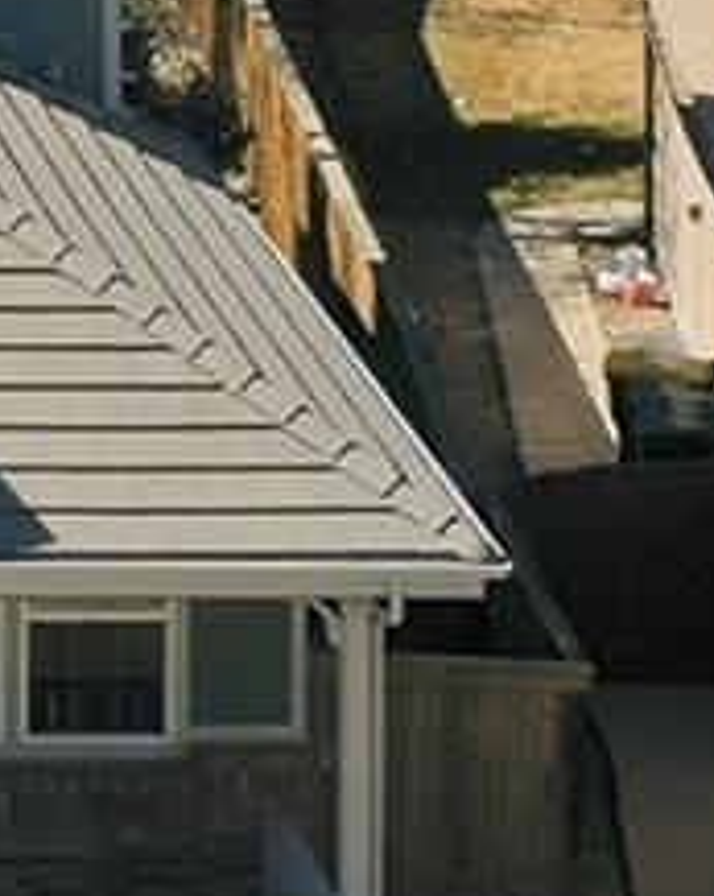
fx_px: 5135
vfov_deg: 9.9
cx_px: -1007
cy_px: -12
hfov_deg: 7.4
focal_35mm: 194
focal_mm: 10.3
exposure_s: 1/800
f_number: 6.3
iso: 100
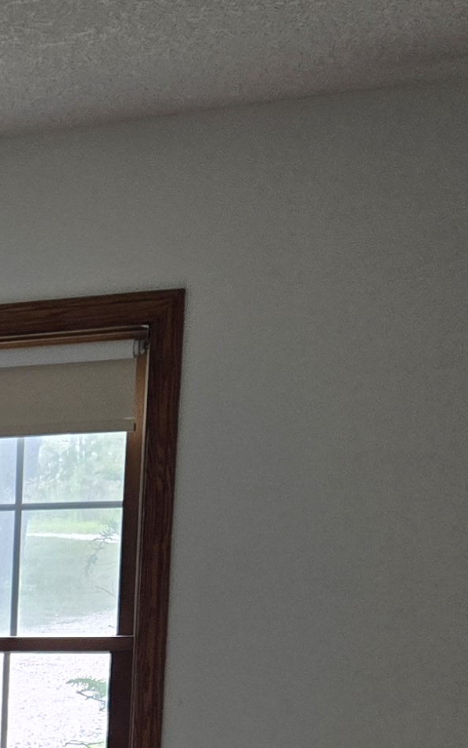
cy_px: 1027
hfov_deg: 11.4
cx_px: -524
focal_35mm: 102
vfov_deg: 18.6
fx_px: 2080
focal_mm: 5.4
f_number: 1.8
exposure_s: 1/180
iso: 64
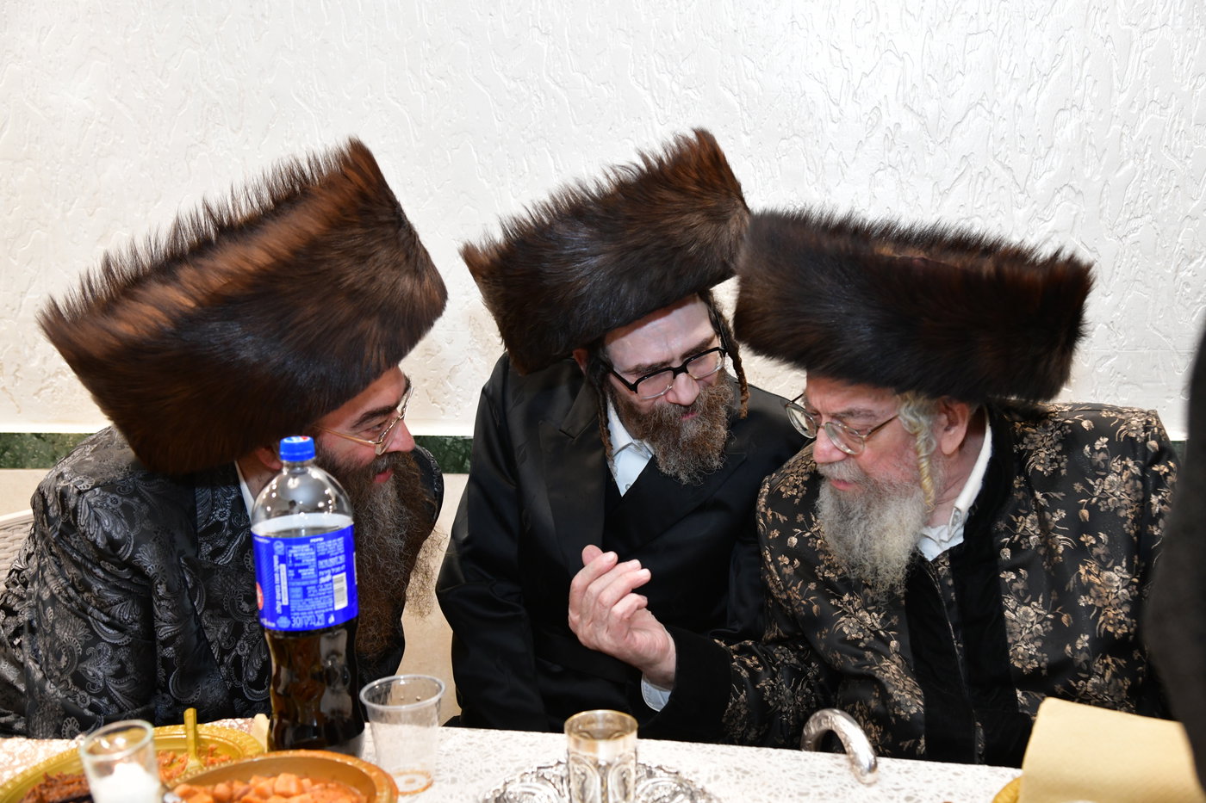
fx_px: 1541
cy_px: 402
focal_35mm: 46
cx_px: 603
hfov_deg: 42.7
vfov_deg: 29.2
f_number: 5.6
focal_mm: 46
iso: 2000
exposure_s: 1/100
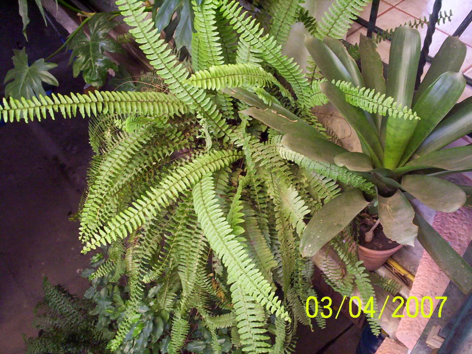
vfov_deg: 37.7
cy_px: 177
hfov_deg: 49.0
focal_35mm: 38
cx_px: 236
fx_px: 518
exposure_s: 1/28.2
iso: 200
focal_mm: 4.99
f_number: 4.5
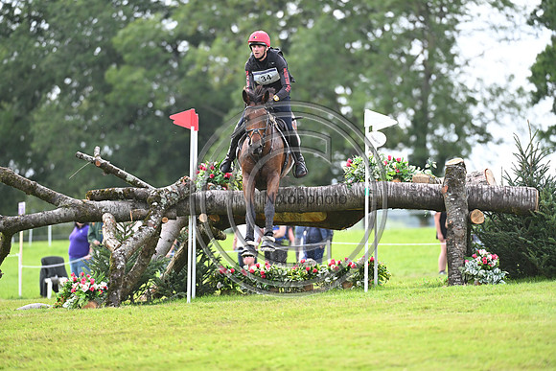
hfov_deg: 5.9
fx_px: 5407
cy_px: 186
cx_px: 278
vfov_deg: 3.9
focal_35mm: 350
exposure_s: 1/1600
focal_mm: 350
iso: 1600
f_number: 5
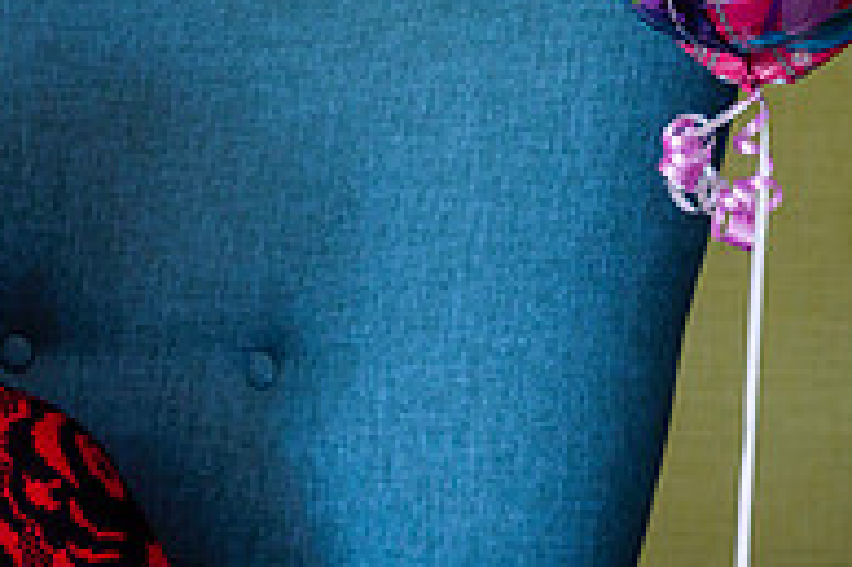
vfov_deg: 5.3
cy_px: 648
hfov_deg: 7.8
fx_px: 6101
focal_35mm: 258
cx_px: -408
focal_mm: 40
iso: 400
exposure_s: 1/40
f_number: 4
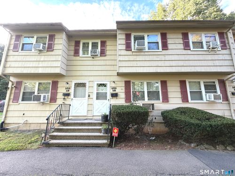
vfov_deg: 85.7
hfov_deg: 102.1
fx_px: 95
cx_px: 118
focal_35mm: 14
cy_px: 88
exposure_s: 1/121
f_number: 2.2
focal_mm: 2.22
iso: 100
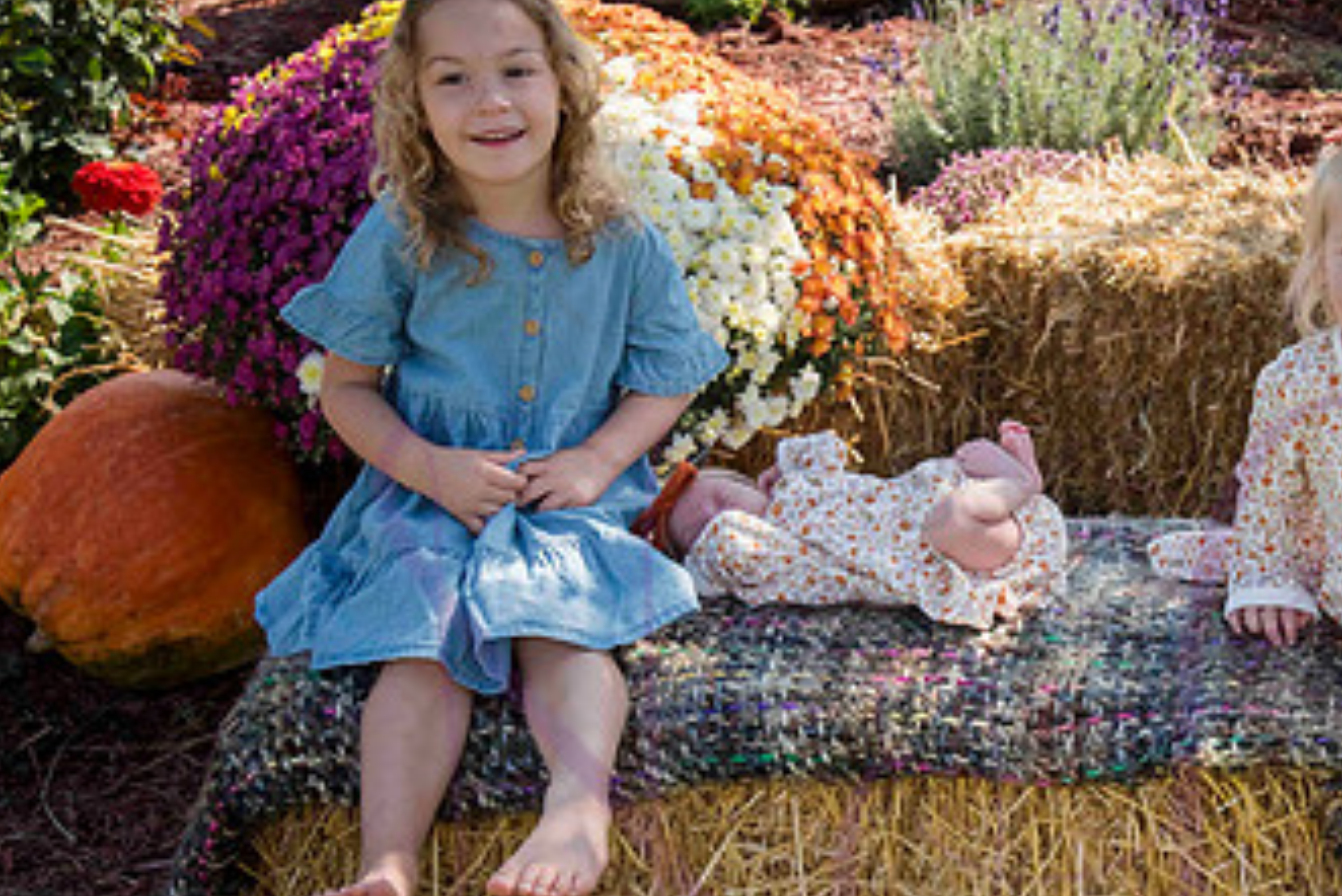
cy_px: 480
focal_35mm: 84
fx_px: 3133
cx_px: 1058
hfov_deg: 23.8
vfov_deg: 16.3
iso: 400
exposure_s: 1/500
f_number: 9
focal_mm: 48
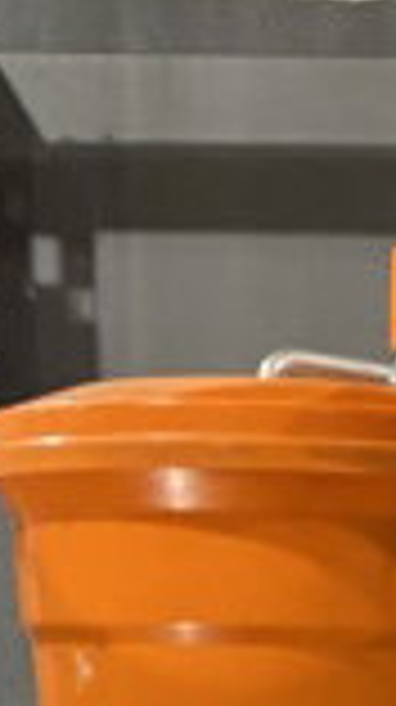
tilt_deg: -12.2
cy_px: 1603
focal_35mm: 147
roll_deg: -0.6
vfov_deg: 12.2
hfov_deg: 8.2
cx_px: 441
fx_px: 2751
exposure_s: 1/60
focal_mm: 4.25
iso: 125
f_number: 1.8
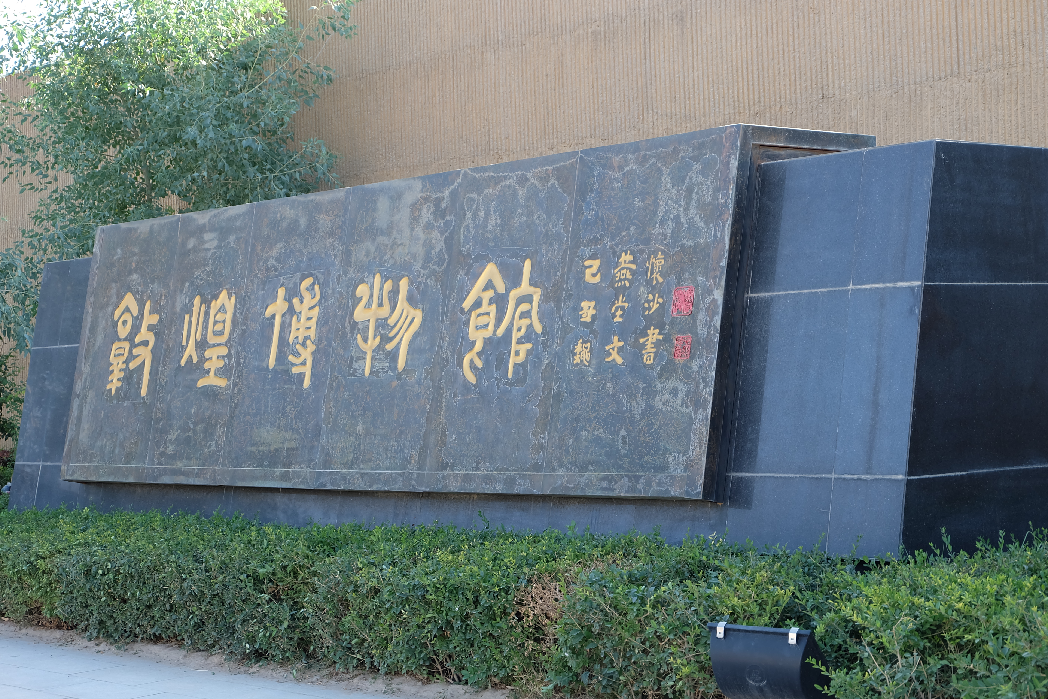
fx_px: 2038
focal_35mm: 70
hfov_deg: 28.8
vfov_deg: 19.5
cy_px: 350
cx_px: 524
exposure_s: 1/105
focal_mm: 46.7
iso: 200
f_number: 5.6
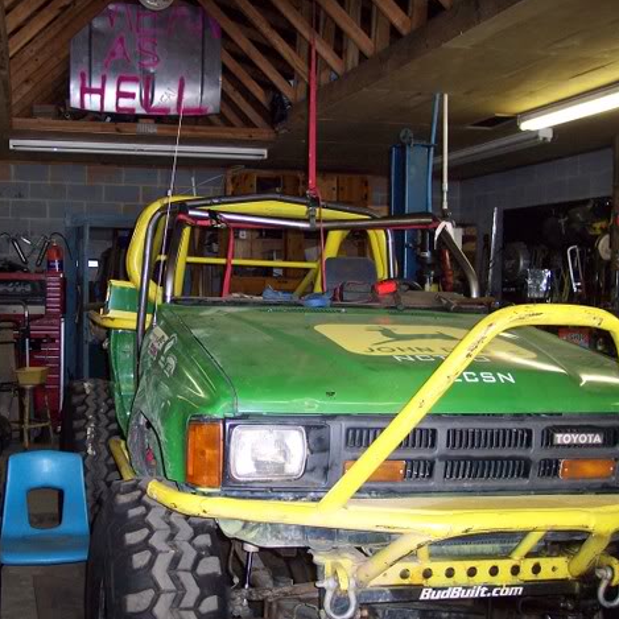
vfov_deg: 36.1
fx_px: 951
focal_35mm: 47
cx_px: 241
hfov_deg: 35.9
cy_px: 313
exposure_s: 1/60
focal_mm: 8
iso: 140
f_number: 2.8
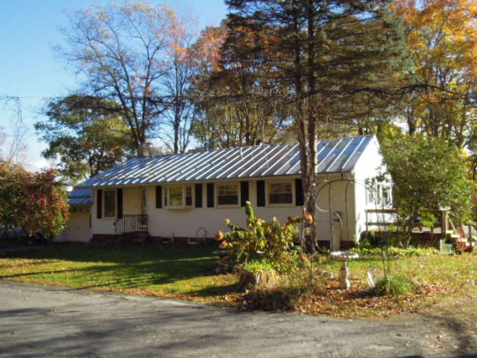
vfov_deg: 45.4
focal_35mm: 31
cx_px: 238
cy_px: 179
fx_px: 427
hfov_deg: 58.4
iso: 160
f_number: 3
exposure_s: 1/800
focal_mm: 5.5
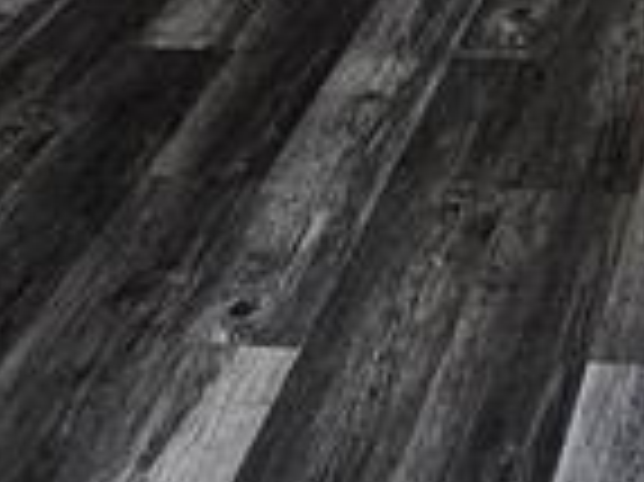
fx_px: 1729
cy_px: -743
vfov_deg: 12.1
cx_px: 775
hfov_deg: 19.8
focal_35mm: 93
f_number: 2.2
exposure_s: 1/77.4
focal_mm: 2.2
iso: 400
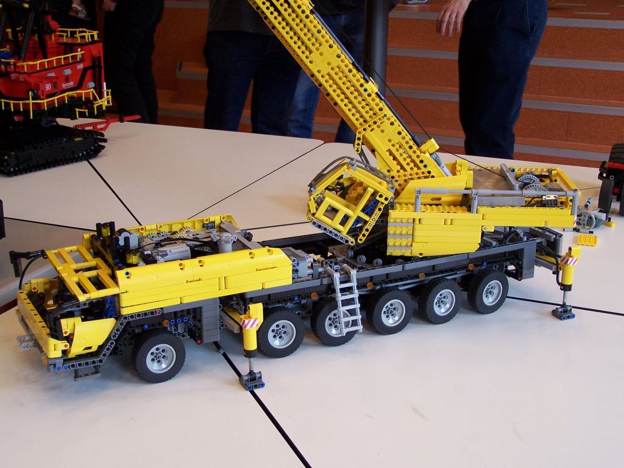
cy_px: 234
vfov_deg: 26.1
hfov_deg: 34.3
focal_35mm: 56
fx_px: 1009
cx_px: 312
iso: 80
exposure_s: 1/30
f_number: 3.1
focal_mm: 9.3
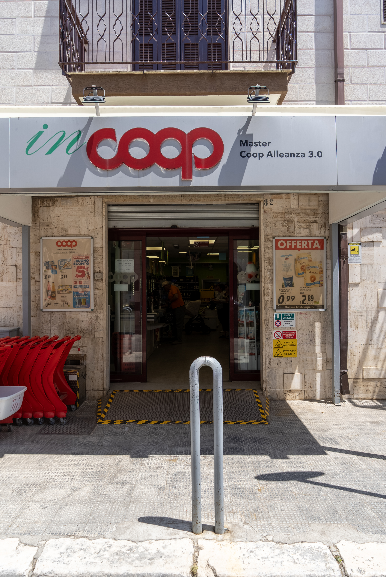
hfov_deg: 53.2
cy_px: 288
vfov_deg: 73.7
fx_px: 385
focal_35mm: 24
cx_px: 193
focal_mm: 24
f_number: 10
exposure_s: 1/100
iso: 125
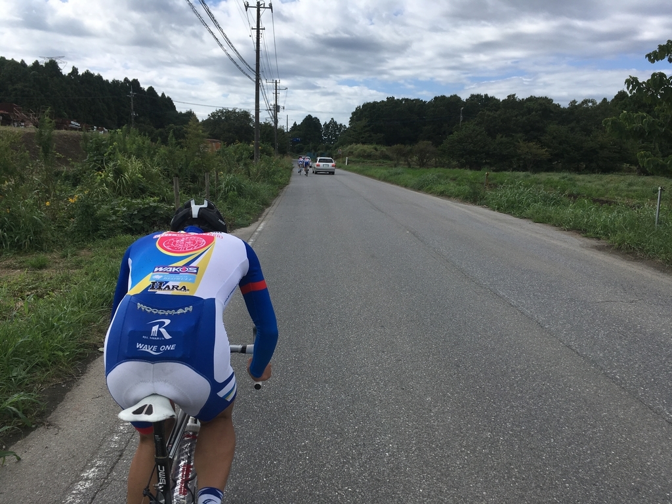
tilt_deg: -12.4
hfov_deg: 61.7
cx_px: 336
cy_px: 252
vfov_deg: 48.2
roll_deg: -1.7
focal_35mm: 29
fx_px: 563
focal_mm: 4.15
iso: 25
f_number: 2.2
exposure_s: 1/2262
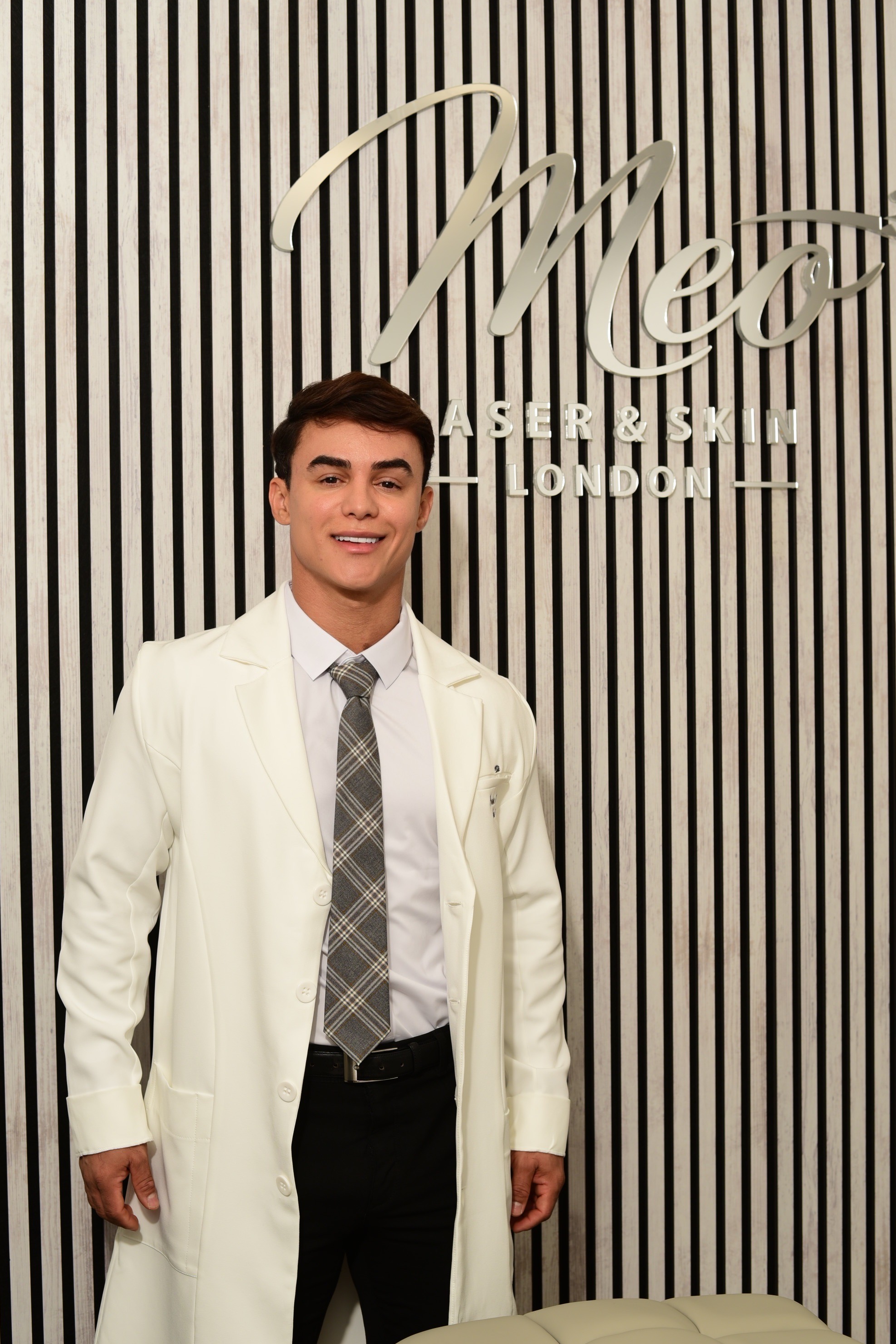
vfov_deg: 38.9
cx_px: 449
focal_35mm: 51
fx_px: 1904
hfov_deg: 26.5
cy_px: 680
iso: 125
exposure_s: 1/200
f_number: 5.6
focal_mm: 50
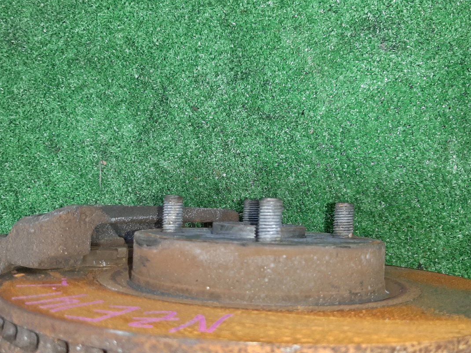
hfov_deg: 52.6
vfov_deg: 40.6
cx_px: 232
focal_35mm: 35
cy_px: 201
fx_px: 476
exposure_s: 1/33
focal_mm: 3.93
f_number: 1.7
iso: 198
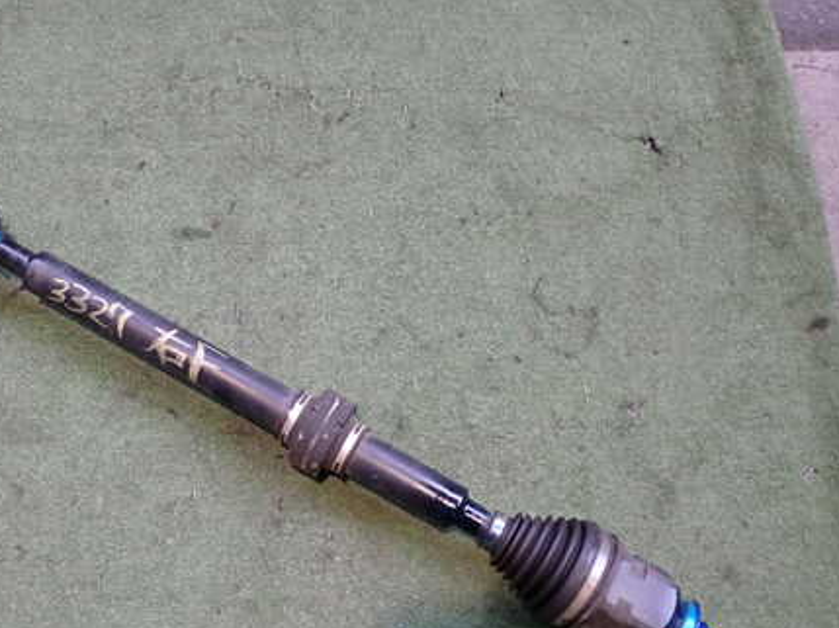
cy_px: 389
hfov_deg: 44.1
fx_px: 1017
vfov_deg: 34.1
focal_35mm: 42
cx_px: 276
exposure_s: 1/30
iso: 250
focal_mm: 5.4
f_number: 2.3
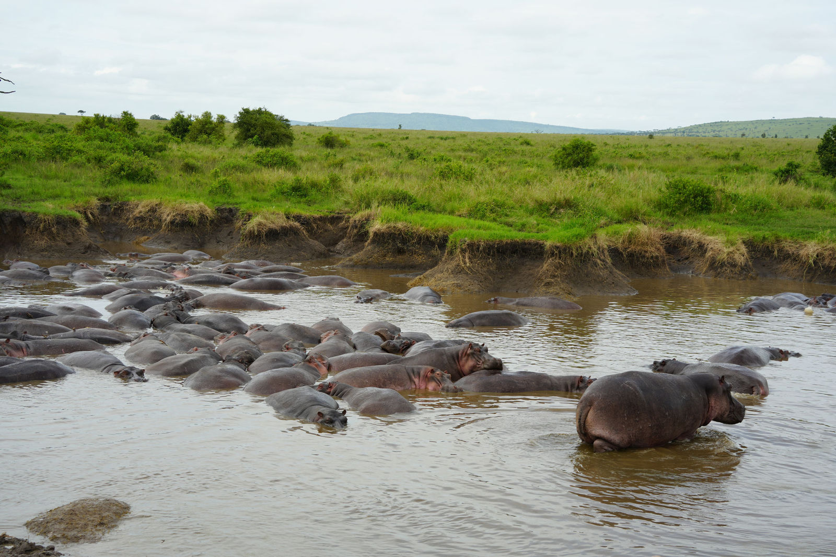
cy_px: 278
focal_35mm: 61
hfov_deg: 32.9
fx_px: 1416
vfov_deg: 22.3
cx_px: 418
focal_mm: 61
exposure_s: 1/125
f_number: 9
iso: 100
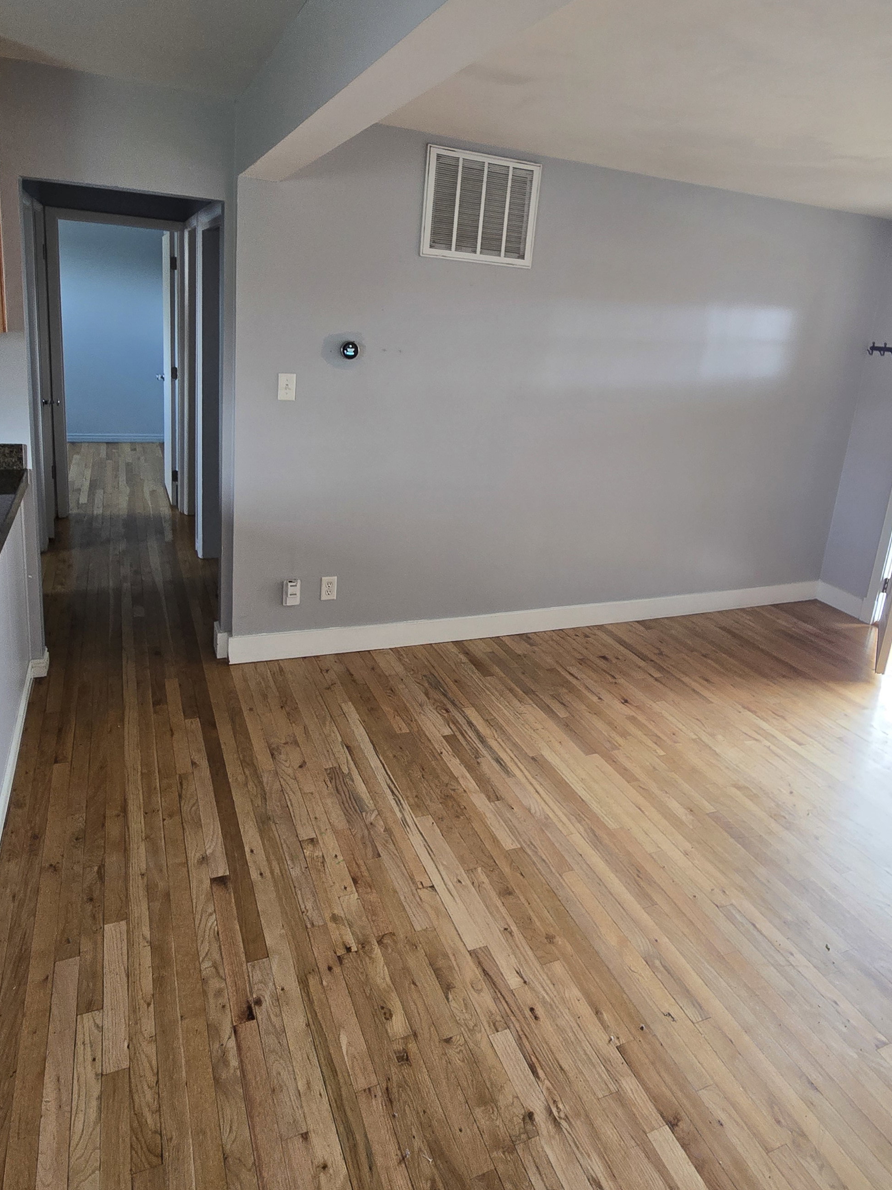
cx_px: 434
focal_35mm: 20
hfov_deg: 66.0
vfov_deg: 81.2
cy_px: 505
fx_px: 687
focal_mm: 2.2
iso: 100
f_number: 2.2
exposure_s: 1/60
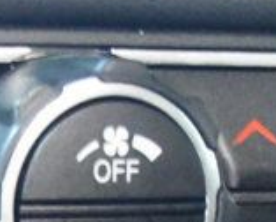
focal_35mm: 202
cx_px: -65
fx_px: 1652
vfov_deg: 7.2
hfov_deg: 9.4
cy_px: 553
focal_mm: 22
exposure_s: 1/20
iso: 12800
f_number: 4
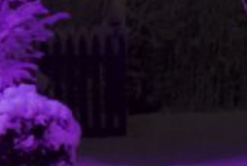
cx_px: -14
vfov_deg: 3.0
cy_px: -159
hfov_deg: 4.5
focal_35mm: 457
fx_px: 3141
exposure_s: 1/5
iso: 800
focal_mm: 48
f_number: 3.5
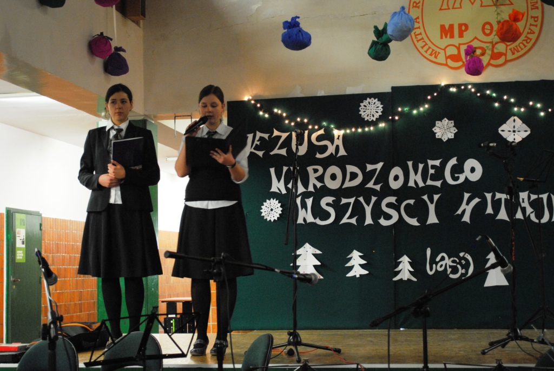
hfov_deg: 33.4
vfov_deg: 22.7
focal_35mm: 60
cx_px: 277
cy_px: 186
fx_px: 924
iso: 800
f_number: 5.3
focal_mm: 40
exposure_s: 1/6
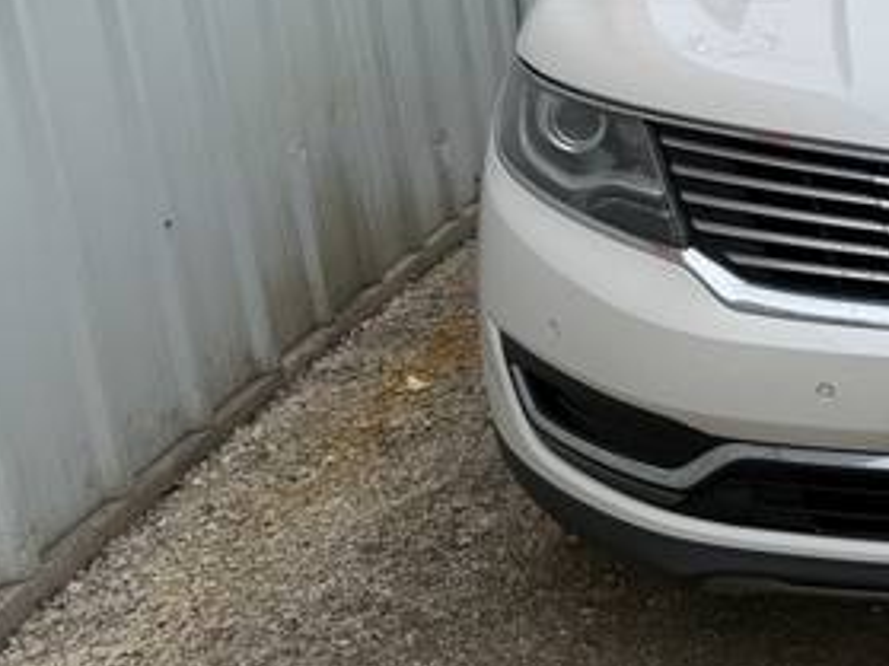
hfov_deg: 30.9
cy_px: 127
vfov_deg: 26.0
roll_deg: +3.2
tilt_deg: -12.3
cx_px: 994
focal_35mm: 55
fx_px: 1412
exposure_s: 1/5319
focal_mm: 6.76
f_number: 1.78
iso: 80
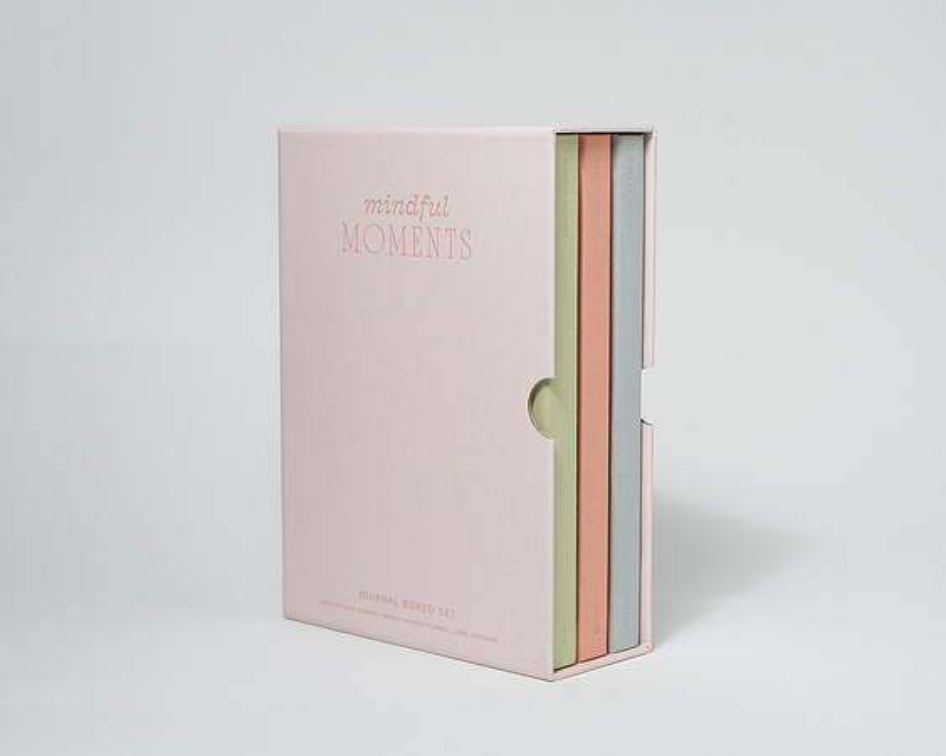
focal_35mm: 68
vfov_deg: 22.5
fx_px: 1897
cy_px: 381
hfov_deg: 28.0
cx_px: 503
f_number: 9
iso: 200
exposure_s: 1/200
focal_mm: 50
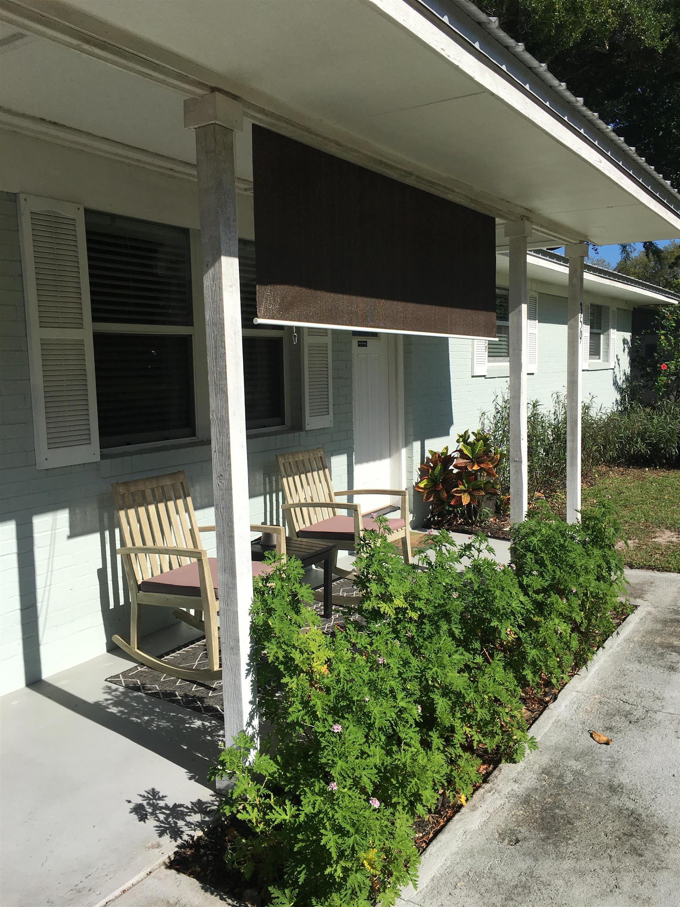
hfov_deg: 48.2
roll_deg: +1.2
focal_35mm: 29
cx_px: 340
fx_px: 760
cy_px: 454
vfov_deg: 61.7
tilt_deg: -6.1
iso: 25
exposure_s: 1/2564
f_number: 2.2
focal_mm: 4.15
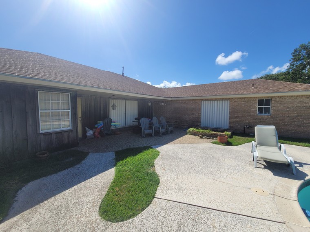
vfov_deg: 89.9
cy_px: 116
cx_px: 155
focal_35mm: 13
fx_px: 116
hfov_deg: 106.2
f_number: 2.2
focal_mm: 2.2
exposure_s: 1/2551
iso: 64
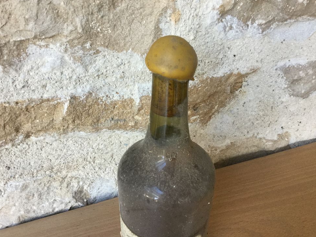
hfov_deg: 56.8
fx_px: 292
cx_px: 157
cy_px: 120
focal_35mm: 32
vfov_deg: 44.2
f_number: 2.4
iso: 125
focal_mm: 3.3
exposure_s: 1/33
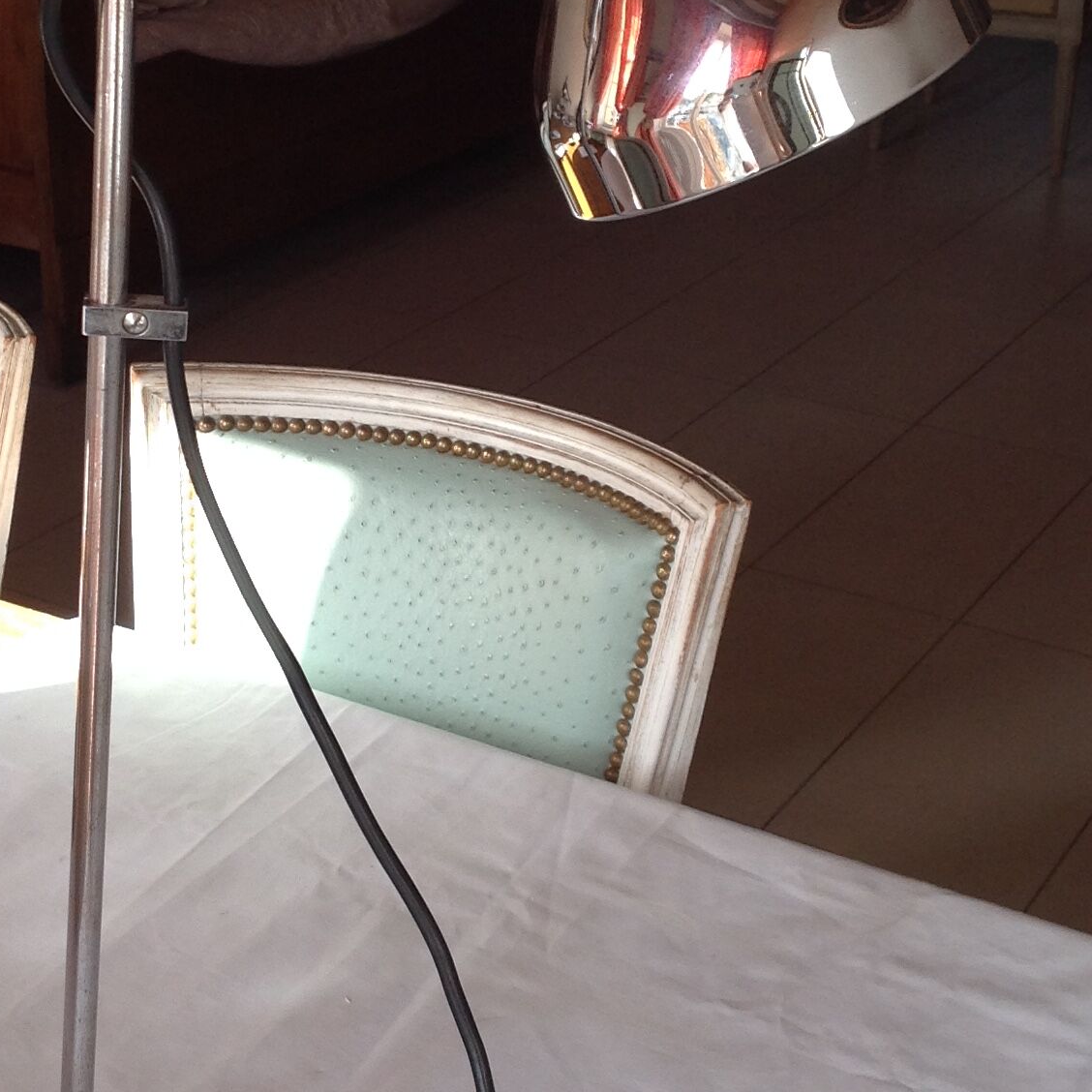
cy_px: 449
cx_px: 434
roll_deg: +1.0
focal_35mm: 71
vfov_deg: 24.3
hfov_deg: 24.3
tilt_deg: -22.9
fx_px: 2534
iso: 64
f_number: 2.4
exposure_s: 1/120
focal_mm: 4.28
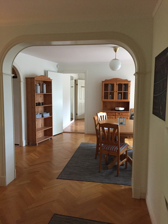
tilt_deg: -4.8
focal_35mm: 29
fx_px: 188
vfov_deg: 61.7
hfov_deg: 48.2
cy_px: 112
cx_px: 84
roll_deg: +0.5
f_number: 2.2
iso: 250
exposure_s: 1/25
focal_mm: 4.15
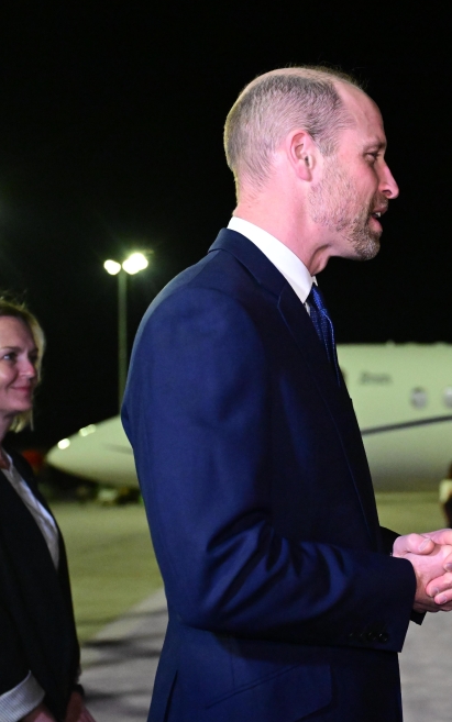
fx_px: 1221
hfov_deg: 20.1
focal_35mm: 62
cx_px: 482
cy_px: 360
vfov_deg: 33.0
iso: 10000
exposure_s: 1/400
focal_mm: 40
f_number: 3.2
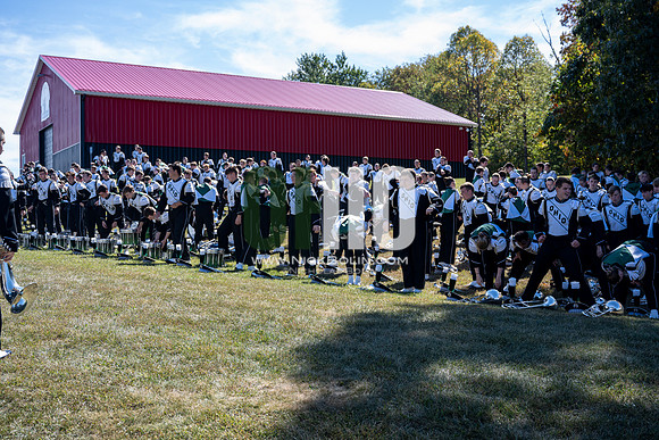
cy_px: 220
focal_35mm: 42
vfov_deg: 31.9
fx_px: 769
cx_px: 330
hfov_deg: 46.4
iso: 80
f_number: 4.5
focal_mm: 42
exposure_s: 1/250
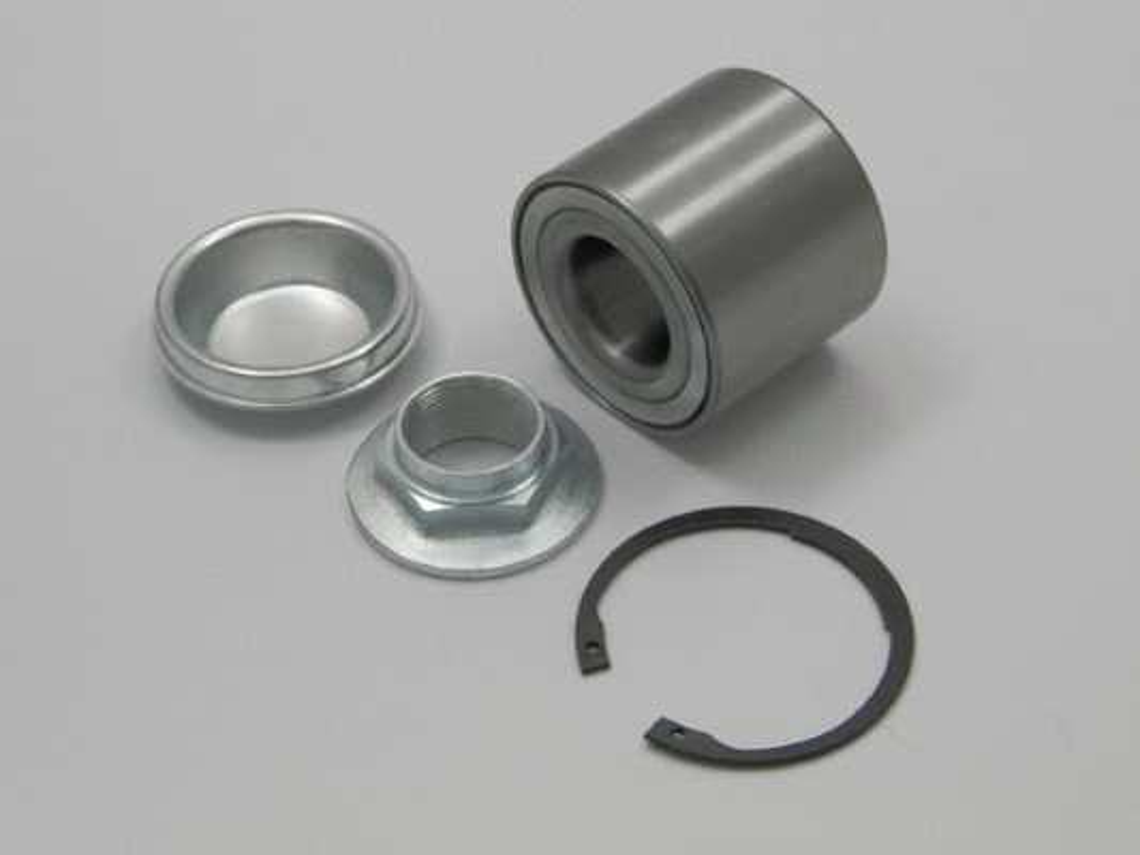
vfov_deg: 18.0
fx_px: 2701
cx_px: 570
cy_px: 428
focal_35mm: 82
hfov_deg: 23.8
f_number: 4.2
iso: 160
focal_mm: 14.6
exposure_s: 1/160
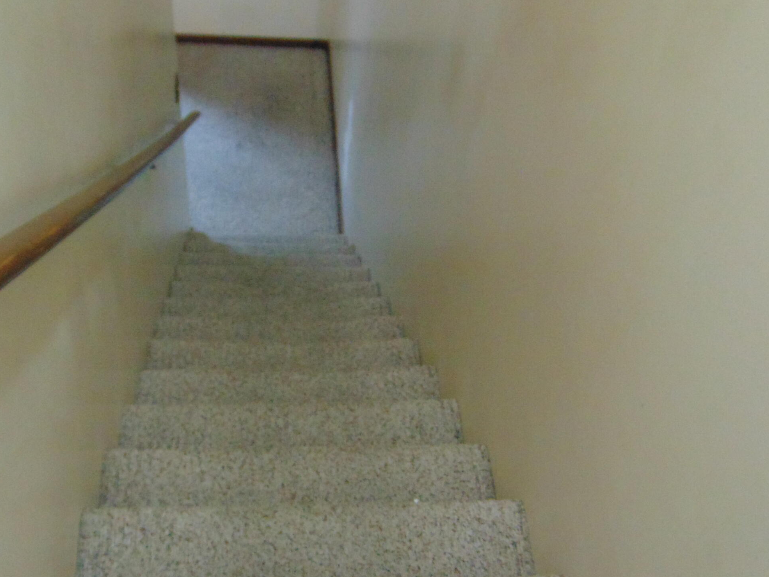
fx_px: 866
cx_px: 353
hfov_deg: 47.8
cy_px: 367
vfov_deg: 36.6
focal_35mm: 39
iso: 400
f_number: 3
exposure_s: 1/15
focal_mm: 4.5
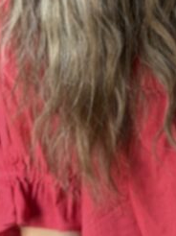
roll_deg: +0.0
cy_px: 54
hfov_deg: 7.3
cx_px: 286
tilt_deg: -17.3
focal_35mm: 200
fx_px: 1358
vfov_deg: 9.9
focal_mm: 6.76
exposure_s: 1/60
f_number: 1.78
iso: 100
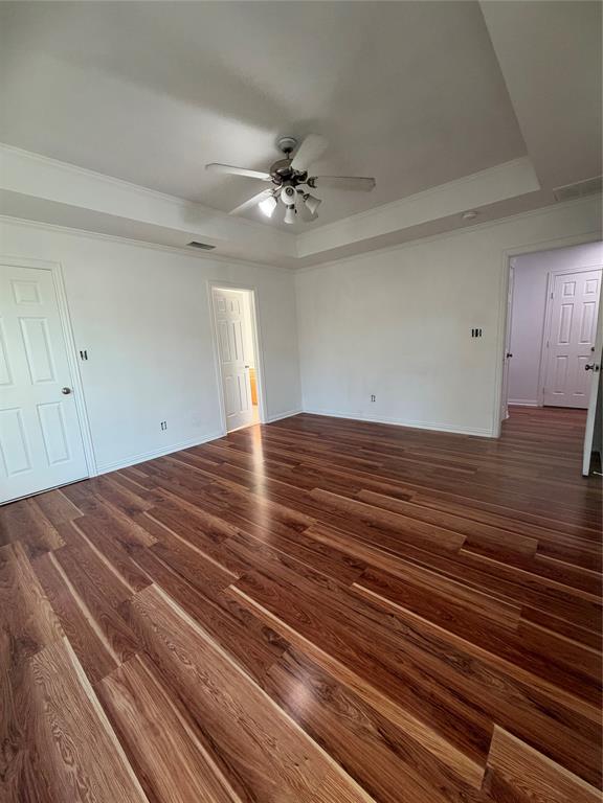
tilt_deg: -10.1
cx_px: 302
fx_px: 325
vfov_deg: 102.1
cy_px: 402
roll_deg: +2.9
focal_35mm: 14
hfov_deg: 85.7
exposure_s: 1/120
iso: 250
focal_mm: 2.22
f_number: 2.2
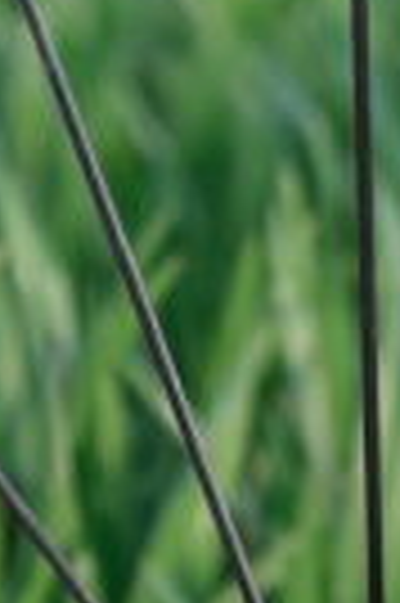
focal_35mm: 359
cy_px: -585
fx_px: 5998
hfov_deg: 3.8
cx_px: 324
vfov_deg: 5.6
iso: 160
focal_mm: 31.5
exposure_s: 1/160
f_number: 4.5
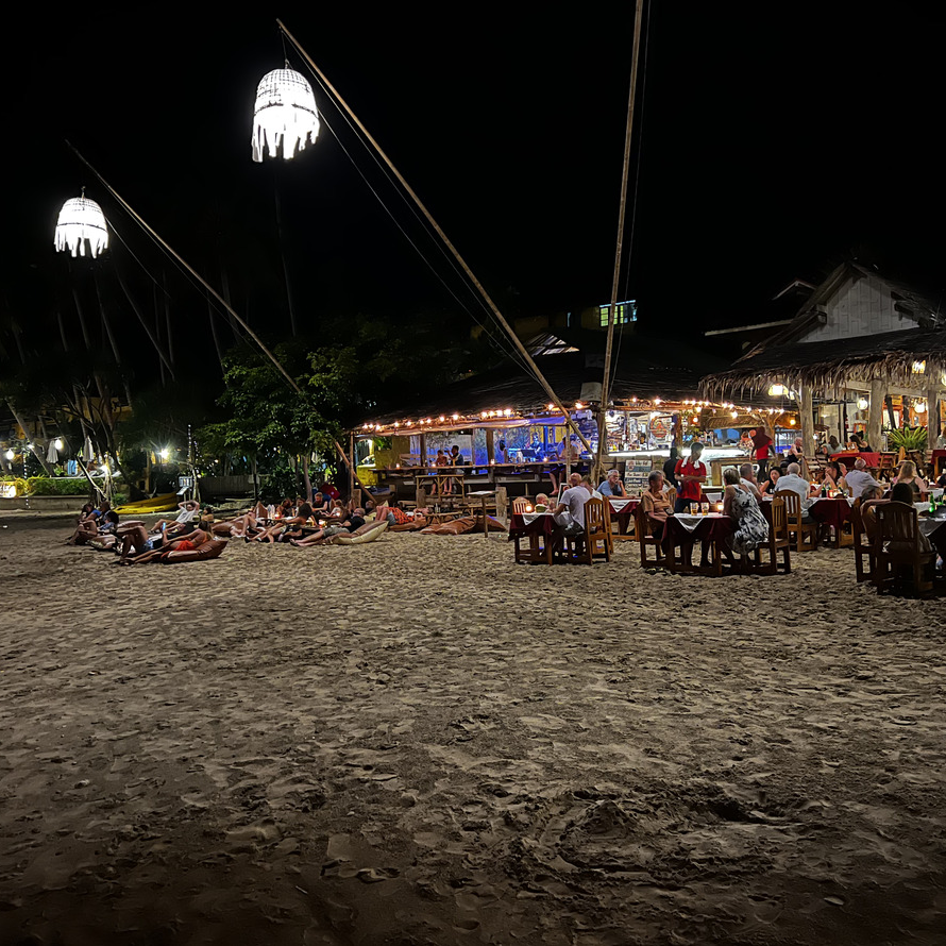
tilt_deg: +0.7
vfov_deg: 52.5
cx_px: 503
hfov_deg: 52.5
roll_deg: +1.5
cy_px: 470
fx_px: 958
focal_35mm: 31
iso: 800
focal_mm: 5.7
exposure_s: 1/9
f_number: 1.5
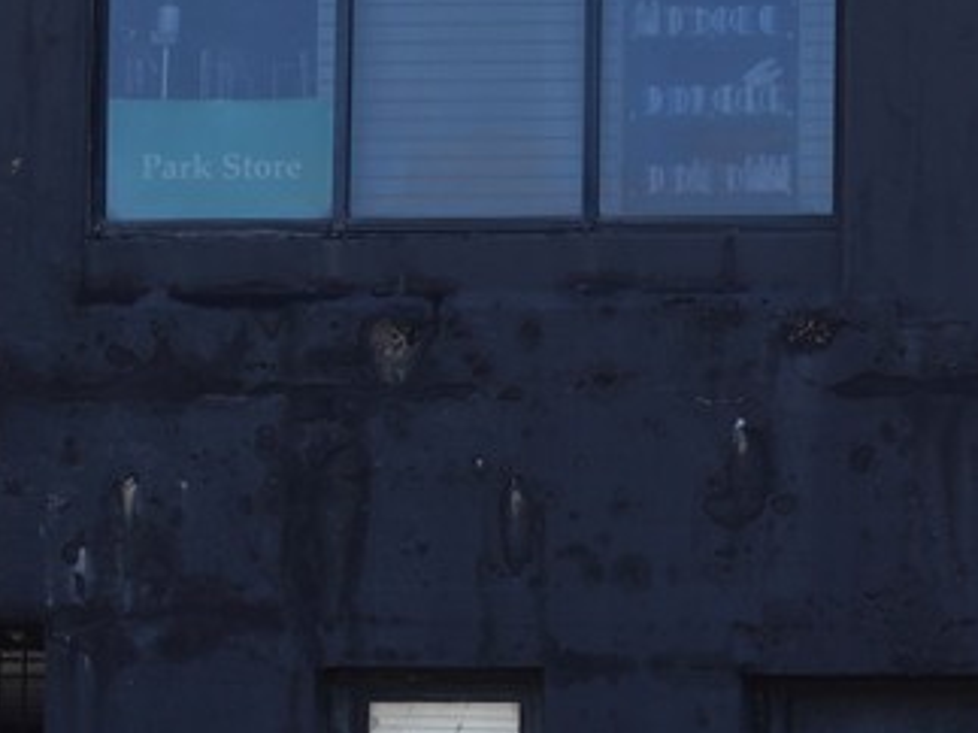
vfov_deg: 5.3
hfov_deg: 7.0
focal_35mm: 280
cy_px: 354
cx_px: 1320
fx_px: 7908
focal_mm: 47
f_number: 10
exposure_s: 1/100
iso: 100
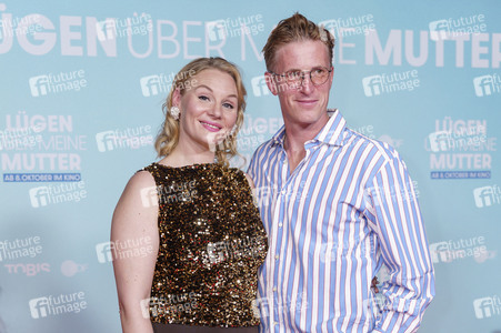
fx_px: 654
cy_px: 166
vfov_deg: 28.6
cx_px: 250
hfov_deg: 41.9
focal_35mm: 47
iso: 800
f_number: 3.2
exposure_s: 1/200
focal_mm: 47
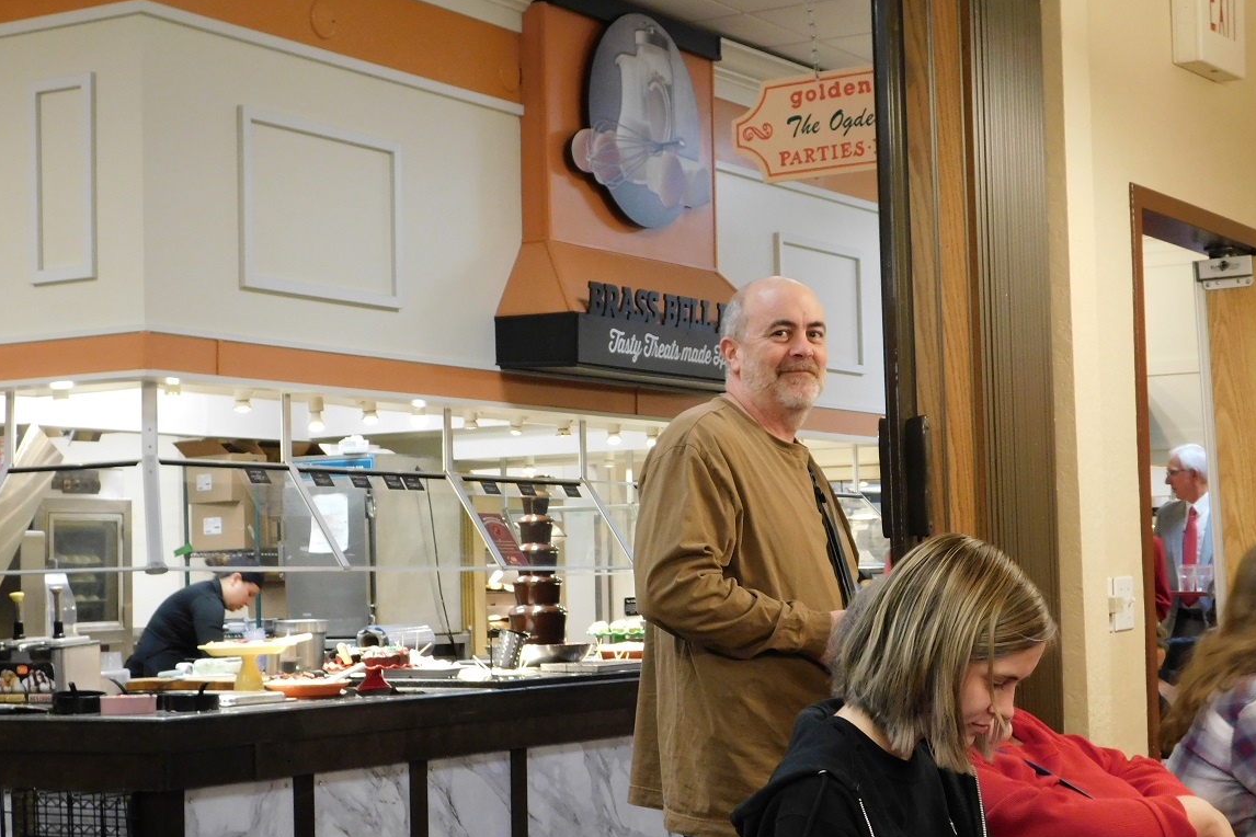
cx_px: 627
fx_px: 2407
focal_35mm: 69
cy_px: 436
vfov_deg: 19.7
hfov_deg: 29.2
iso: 400
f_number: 4.2
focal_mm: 11.7
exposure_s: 1/13
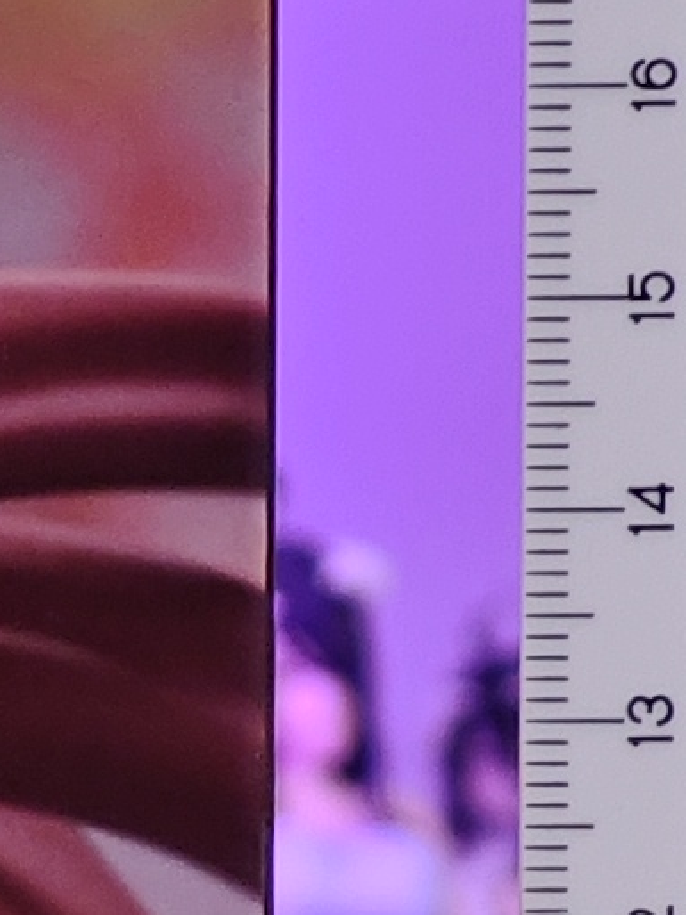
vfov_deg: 3.9
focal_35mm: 509
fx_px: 13444
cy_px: 1045
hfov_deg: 2.9
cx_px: -996
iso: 400
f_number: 2.4
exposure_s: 1/15.9
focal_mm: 7.48
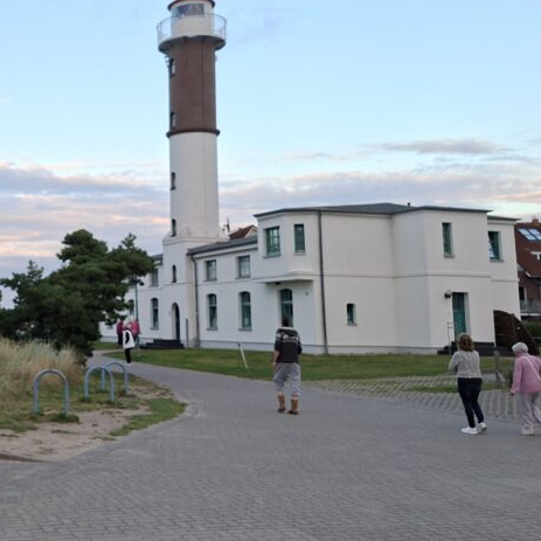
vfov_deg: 37.4
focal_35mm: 45
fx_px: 796
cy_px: 214
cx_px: 2
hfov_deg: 34.3
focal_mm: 5.54
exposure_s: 1/169
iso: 40
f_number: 1.8
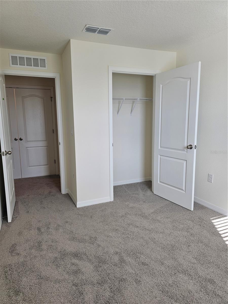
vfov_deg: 73.9
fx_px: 202
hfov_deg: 58.9
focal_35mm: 23
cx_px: 114
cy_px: 152
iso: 40
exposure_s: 1/120
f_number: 1.7
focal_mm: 6.3
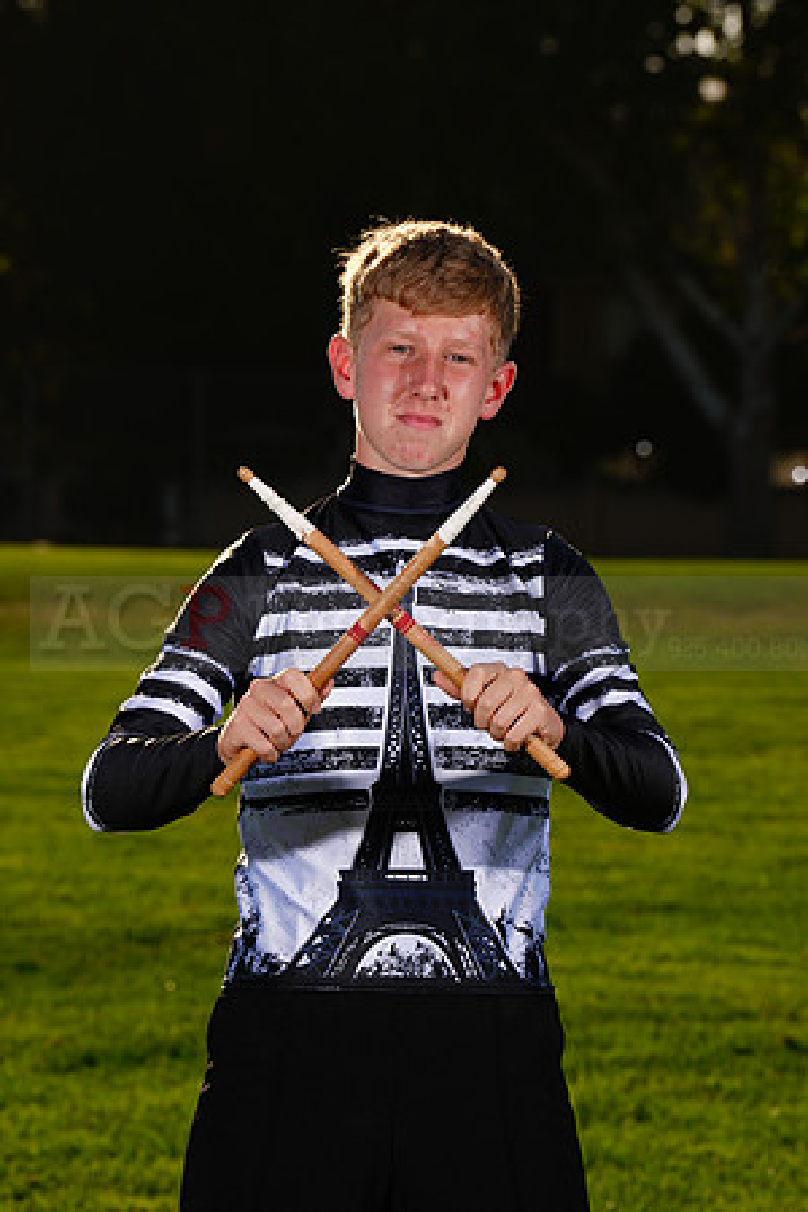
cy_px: 606
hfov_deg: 7.0
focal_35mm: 197
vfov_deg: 10.4
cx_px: 404
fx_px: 6632
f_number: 11
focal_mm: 197
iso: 125
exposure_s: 1/250
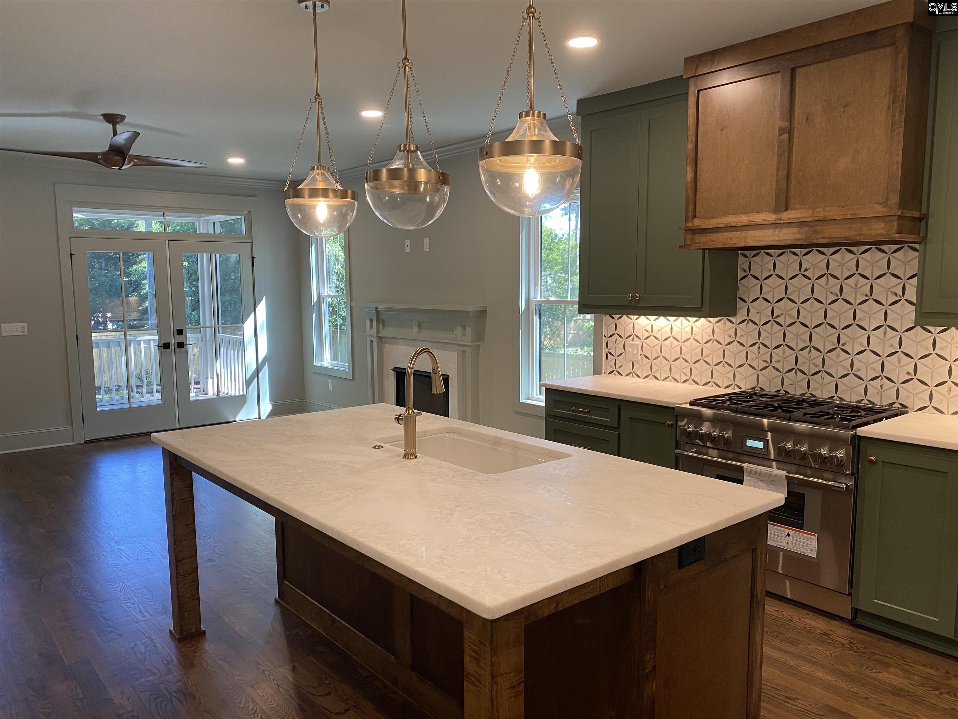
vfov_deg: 53.1
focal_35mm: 26
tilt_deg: -6.0
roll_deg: +0.8
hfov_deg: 67.3
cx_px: 479
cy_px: 360
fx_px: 720
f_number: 1.8
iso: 80
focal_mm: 4.25
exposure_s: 1/60
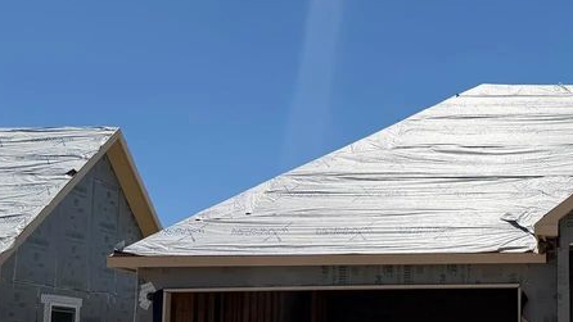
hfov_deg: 32.0
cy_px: 248
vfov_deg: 19.9
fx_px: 912
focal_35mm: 60
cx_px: 579
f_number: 1.78
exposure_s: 1/7353
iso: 80
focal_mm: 6.76
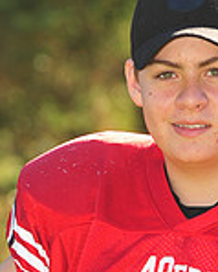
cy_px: 355
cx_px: 192
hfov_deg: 2.8
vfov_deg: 3.5
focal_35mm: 550
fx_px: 4422
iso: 200
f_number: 4.5
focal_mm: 150
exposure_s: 1/320
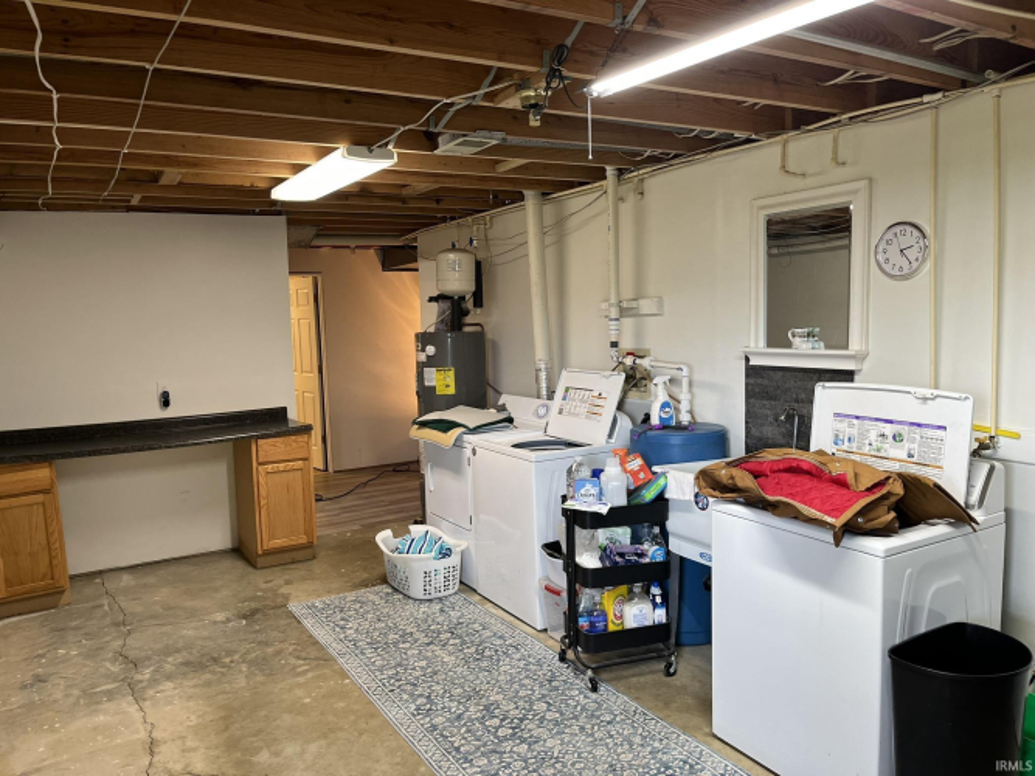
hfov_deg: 67.3
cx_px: 518
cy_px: 388
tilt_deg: -4.7
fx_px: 777
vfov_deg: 53.0
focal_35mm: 26
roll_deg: +2.2
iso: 125
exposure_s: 1/120
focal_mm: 5.1
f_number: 1.6
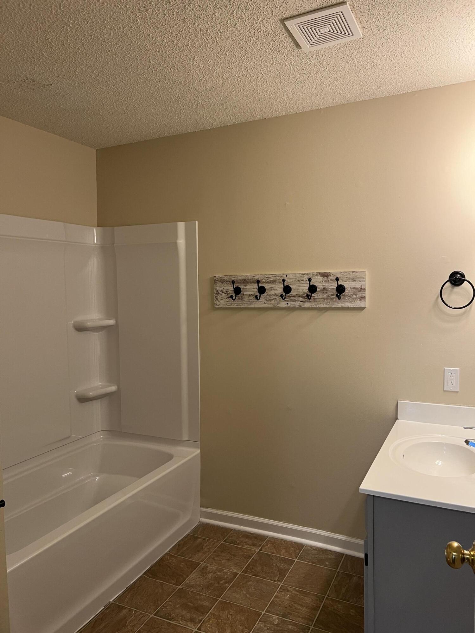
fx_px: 476
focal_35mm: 26
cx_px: 238
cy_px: 316
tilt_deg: -1.5
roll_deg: +1.2
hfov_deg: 53.1
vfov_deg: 67.3
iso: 100
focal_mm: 5.7
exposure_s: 1/60
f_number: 1.5
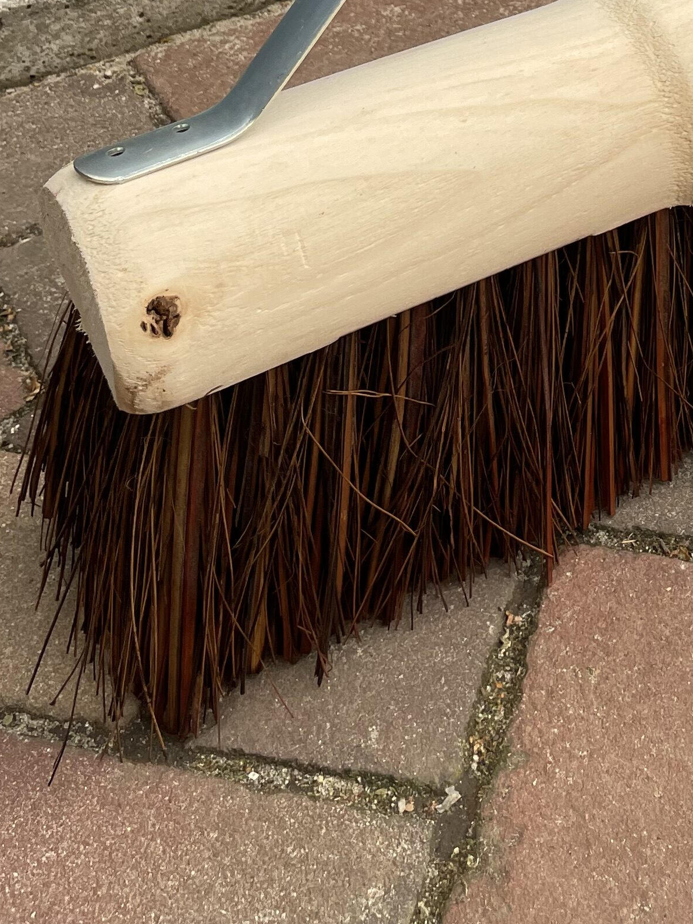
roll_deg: -3.0
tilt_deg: -22.4
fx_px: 1762
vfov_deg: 25.6
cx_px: 687
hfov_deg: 21.5
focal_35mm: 66
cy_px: -248
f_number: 1.6
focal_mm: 4.2
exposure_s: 1/248
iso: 32
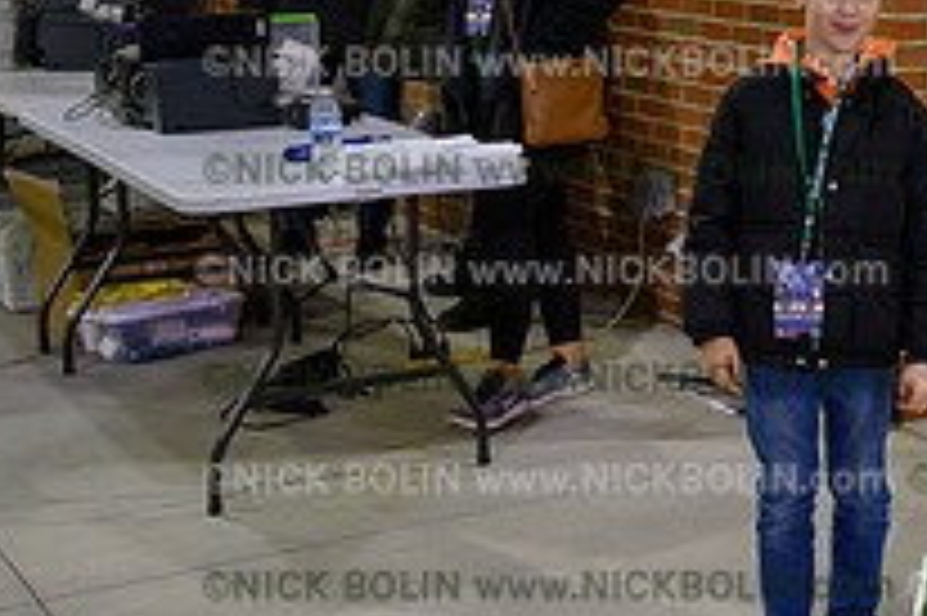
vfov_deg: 17.0
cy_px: 65
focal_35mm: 79
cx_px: 1251
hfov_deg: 22.6
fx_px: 2033
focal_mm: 28
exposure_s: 1/200
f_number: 4
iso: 2000
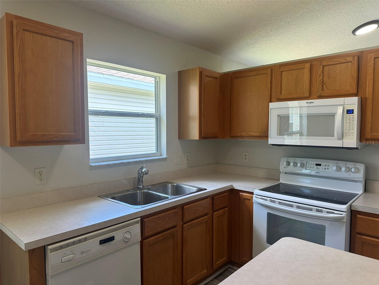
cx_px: 190
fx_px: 263
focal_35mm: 24
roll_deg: +0.0
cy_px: 142
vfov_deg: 56.8
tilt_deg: -3.2
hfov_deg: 71.6
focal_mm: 6.86
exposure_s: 1/141
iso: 100
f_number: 1.78
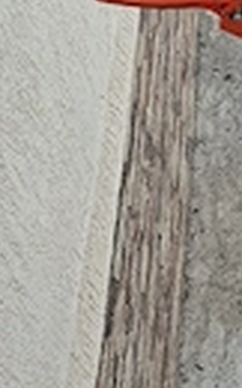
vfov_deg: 27.5
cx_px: 400
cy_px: 188
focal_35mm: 75
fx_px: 793
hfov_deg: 15.5
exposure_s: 1/263
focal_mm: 5.54
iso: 50
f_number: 1.8
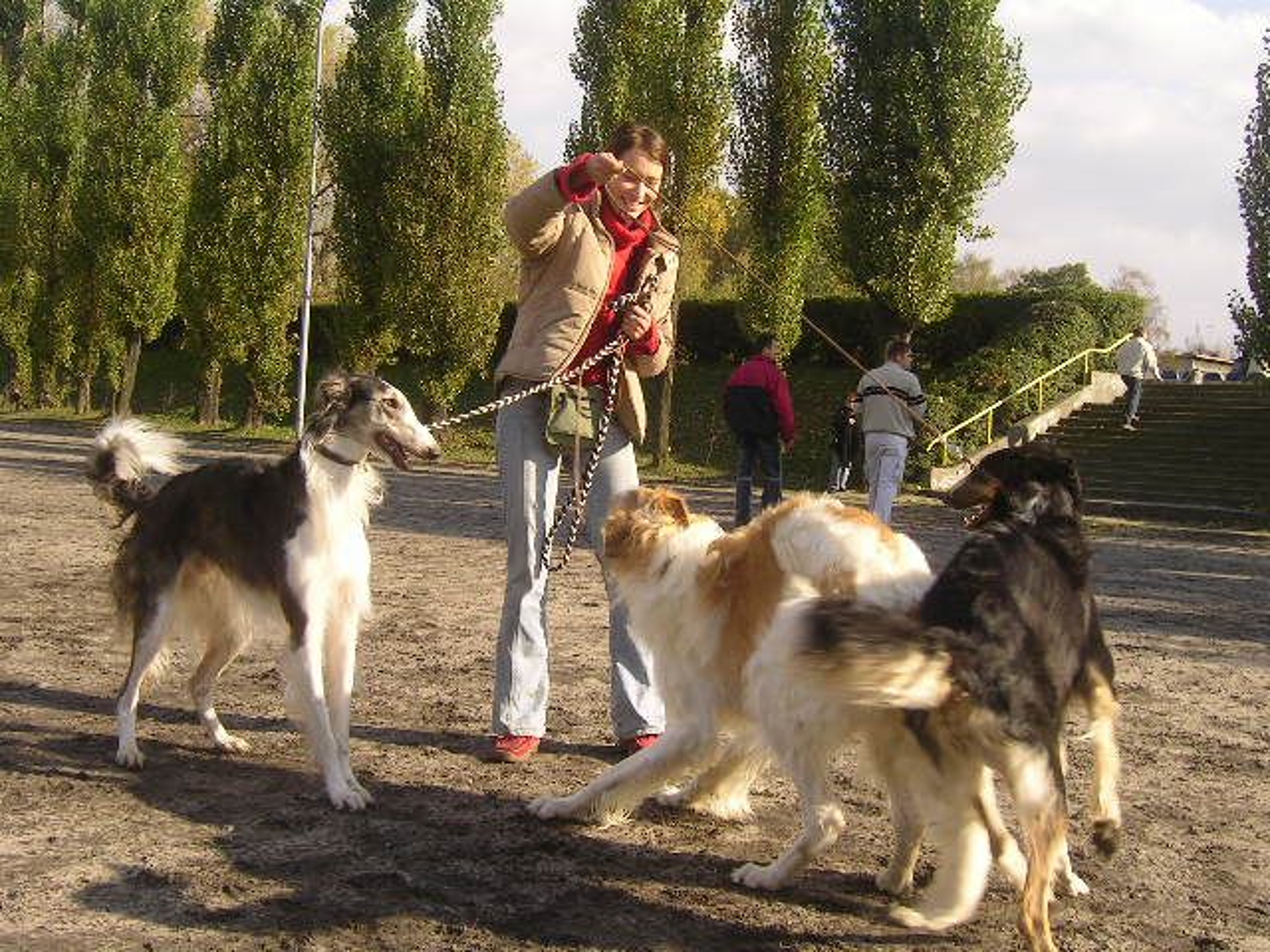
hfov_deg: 42.9
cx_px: 635
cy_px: 476
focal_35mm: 44
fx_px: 1614
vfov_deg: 32.9
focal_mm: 6.9
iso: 50
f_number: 5.6
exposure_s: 1/178
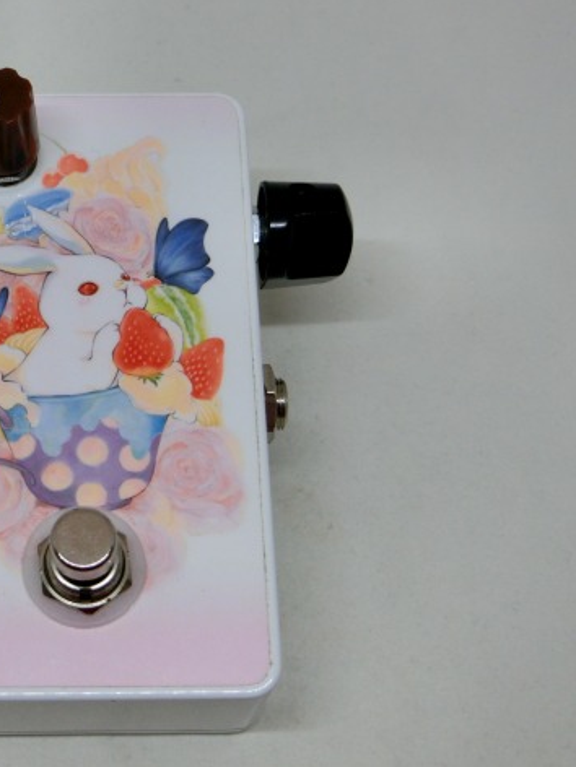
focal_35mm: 61
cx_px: 83
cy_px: 380
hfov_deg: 23.5
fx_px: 1353
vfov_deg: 31.7
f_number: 4.4
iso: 125
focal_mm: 8
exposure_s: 1/125
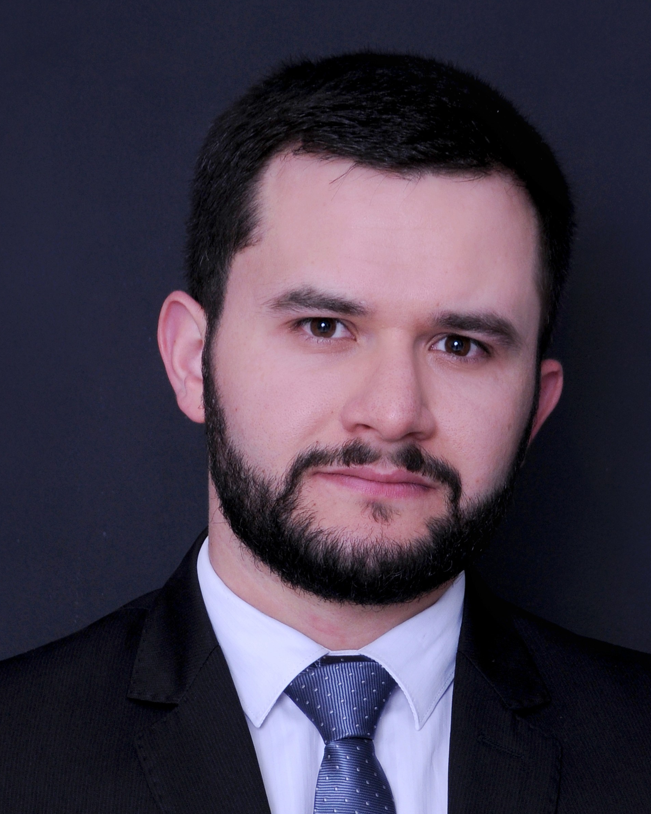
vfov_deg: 18.0
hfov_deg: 14.5
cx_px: 350
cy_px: 620
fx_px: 2553
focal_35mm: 106
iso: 250
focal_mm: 42
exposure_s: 1/125
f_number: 9
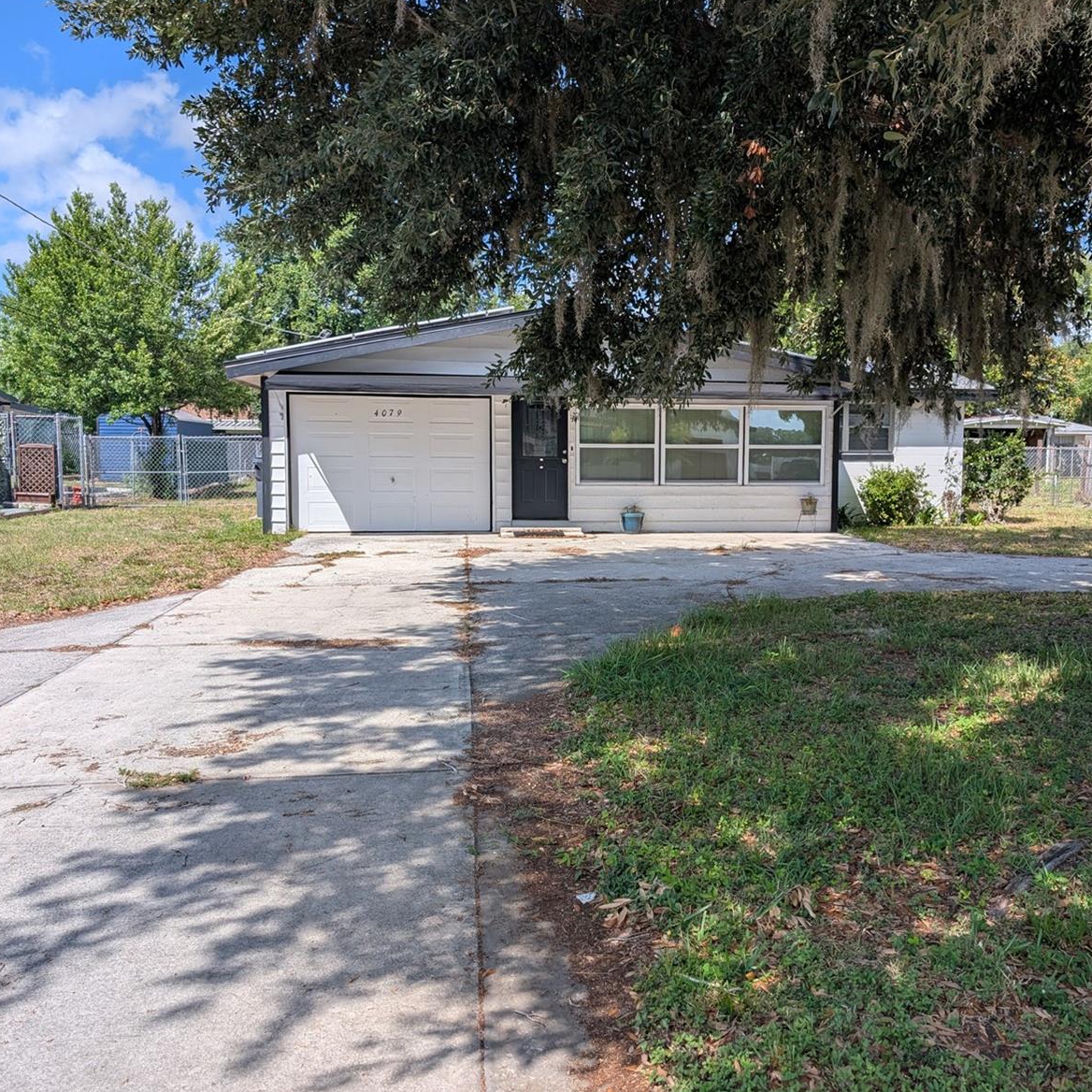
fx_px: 1035
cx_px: 635
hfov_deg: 55.4
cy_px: 554
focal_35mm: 29
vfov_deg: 55.6
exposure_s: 1/892
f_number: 1.68
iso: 20
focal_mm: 6.9
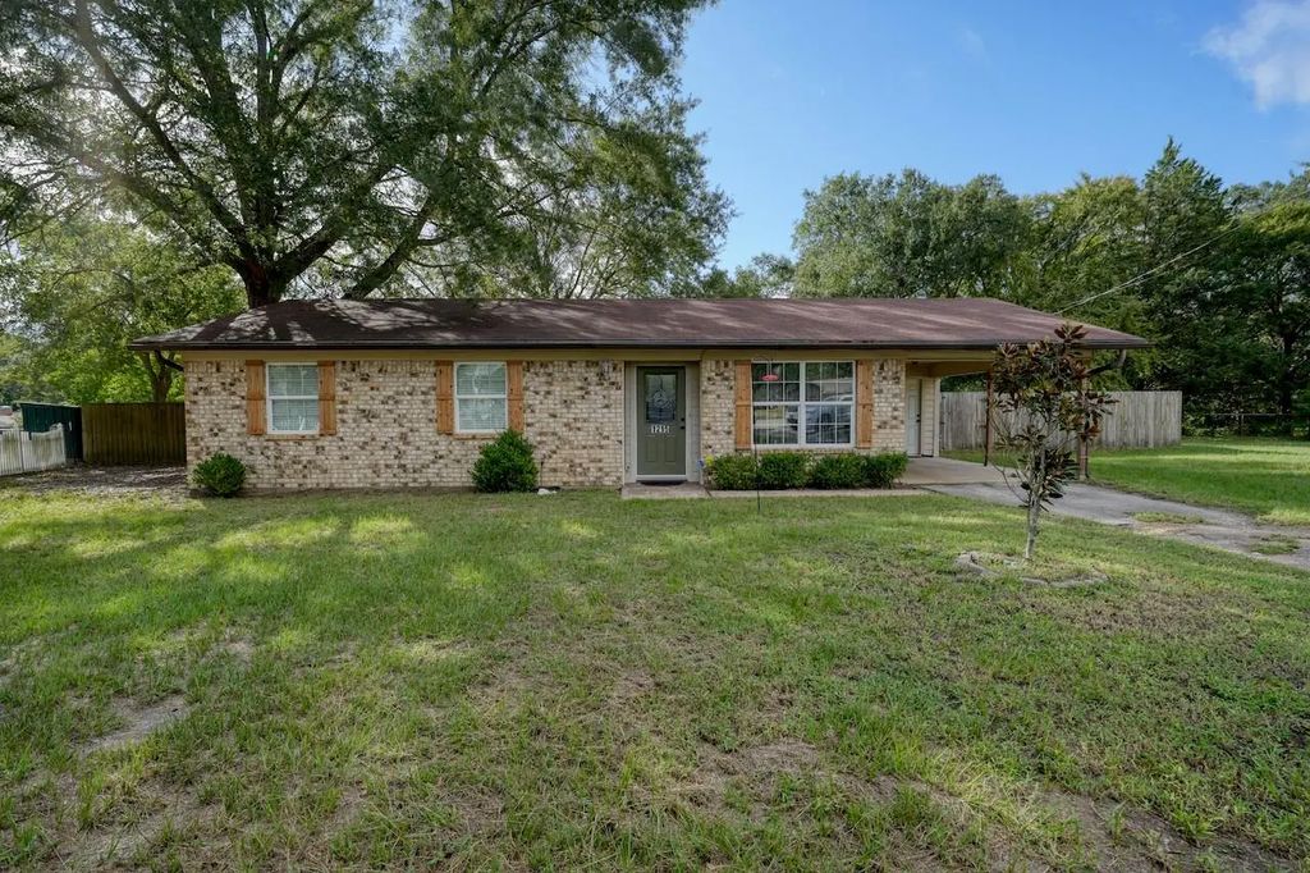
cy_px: 436
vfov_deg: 73.7
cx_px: 655
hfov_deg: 96.8
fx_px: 582
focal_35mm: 16
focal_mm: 16
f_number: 8
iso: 200
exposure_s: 1/60
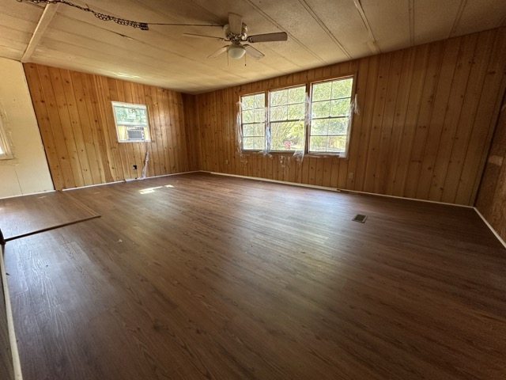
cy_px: 190
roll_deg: -0.3
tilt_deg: -13.8
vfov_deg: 85.7
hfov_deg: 102.1
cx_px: 253
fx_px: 205
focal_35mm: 14
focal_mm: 2.22
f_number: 2.2
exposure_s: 1/67
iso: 320
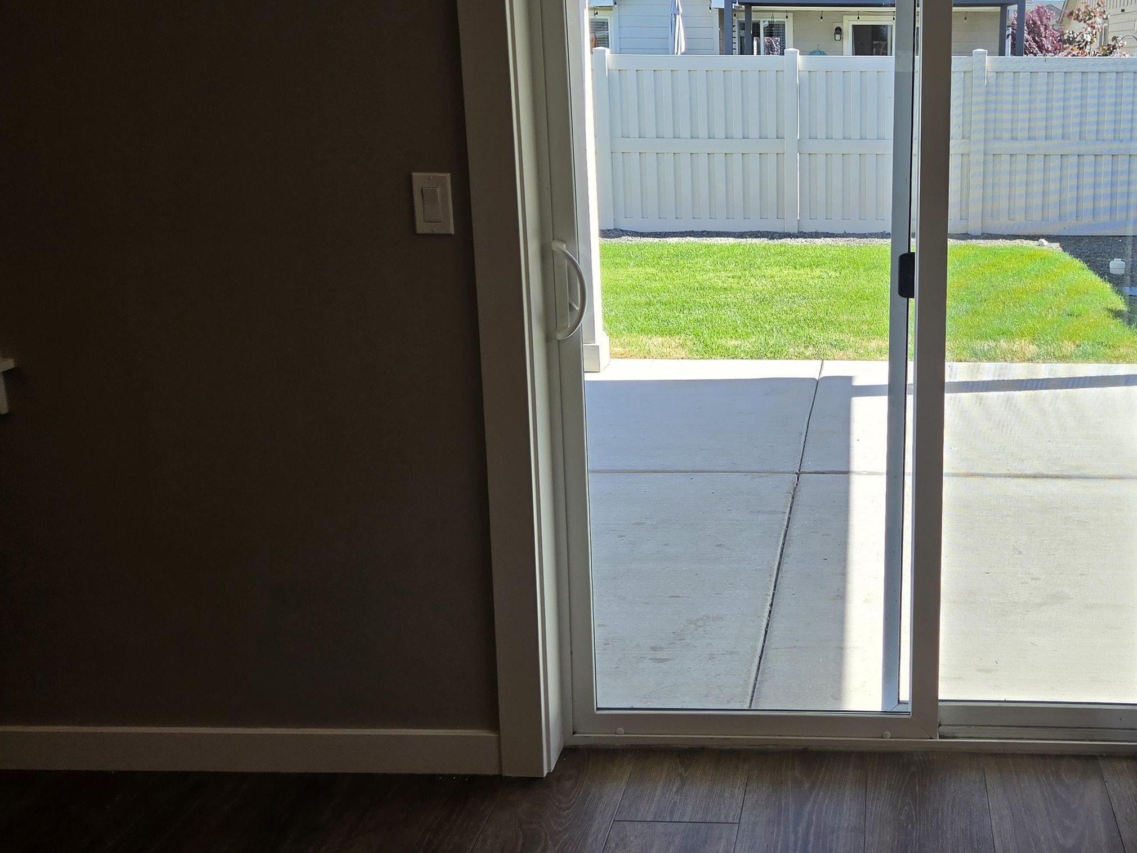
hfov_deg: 50.3
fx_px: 1150
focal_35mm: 35
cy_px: 311
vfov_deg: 40.4
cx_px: 864
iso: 80
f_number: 1.8
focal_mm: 5.4
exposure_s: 1/1055
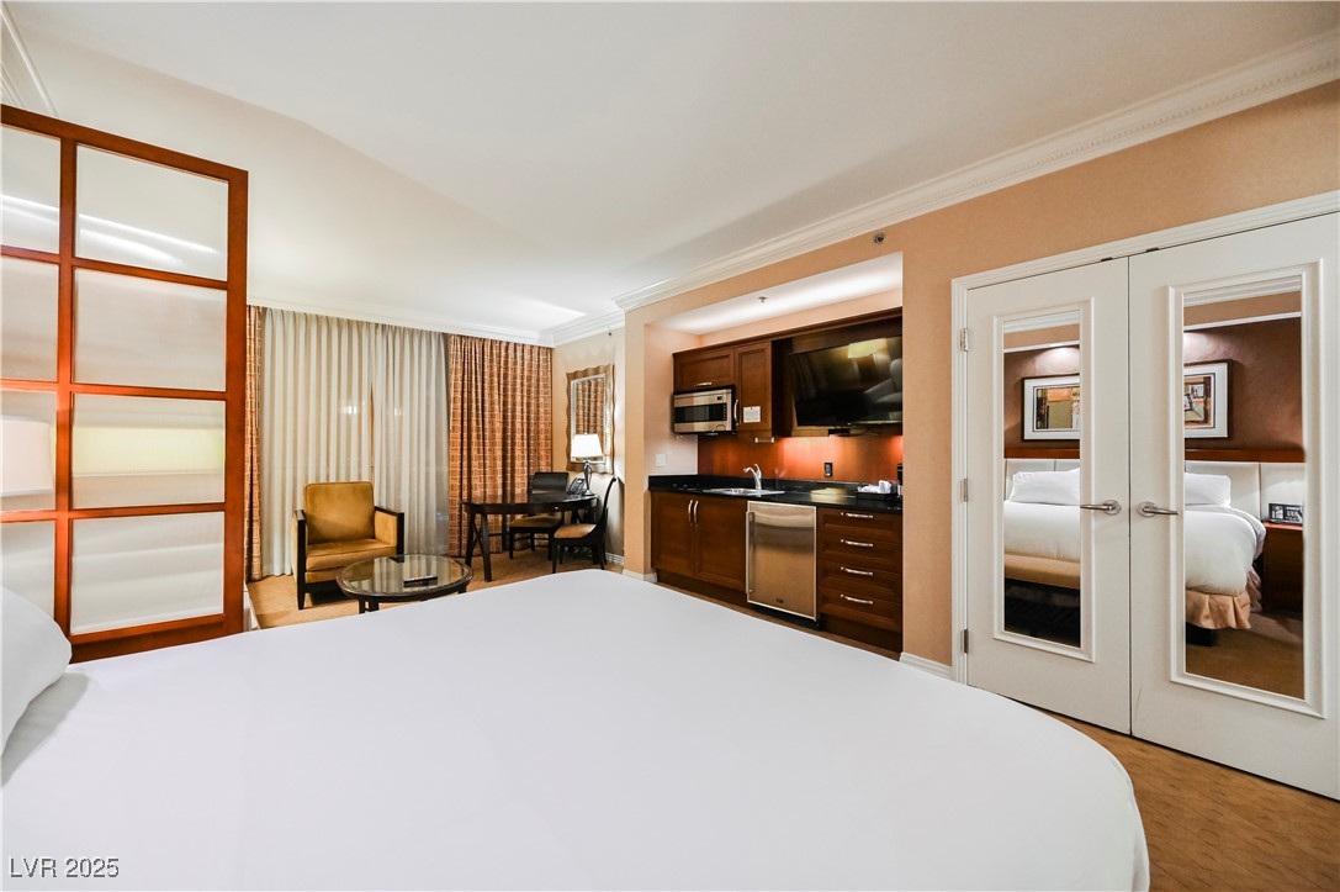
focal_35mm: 14
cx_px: 670
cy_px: 446
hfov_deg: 104.3
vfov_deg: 81.1
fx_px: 521
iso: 3200
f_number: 5.6
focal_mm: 14
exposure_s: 1/30
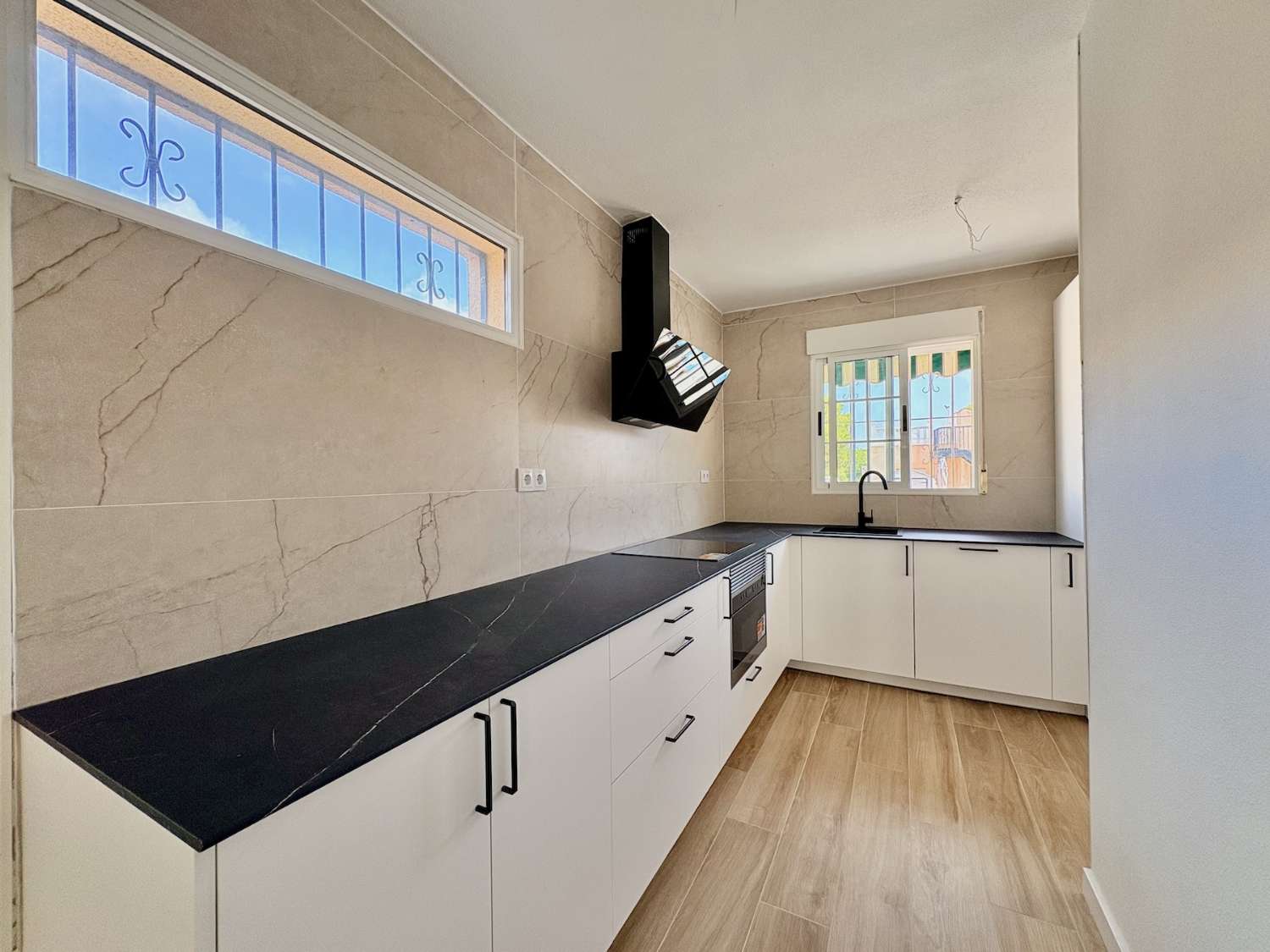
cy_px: 476
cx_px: 635
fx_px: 514
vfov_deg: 85.7
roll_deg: +1.8
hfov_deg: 102.1
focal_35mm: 14
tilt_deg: +0.5
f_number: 2.2
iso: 125
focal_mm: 2.22
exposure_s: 1/131
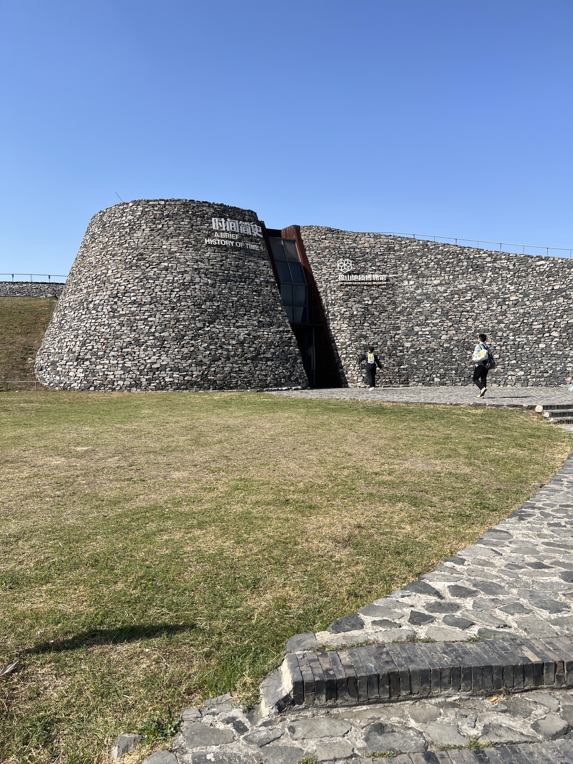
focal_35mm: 26
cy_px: 382
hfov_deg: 53.1
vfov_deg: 67.3
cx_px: 286
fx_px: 574
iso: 50
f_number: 1.6
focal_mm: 5.1
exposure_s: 1/3135
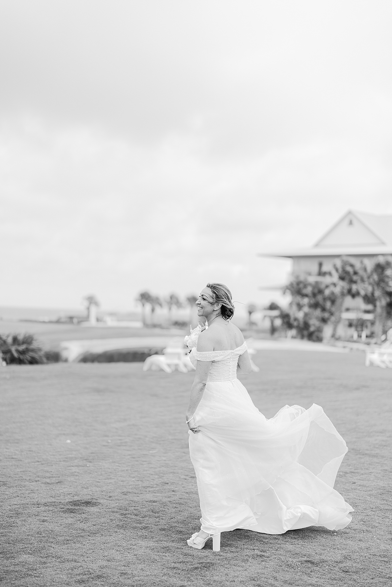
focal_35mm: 50
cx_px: 196
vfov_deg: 39.6
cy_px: 294
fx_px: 816
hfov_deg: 27.0
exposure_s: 1/2000
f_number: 1.2
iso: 50
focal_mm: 50
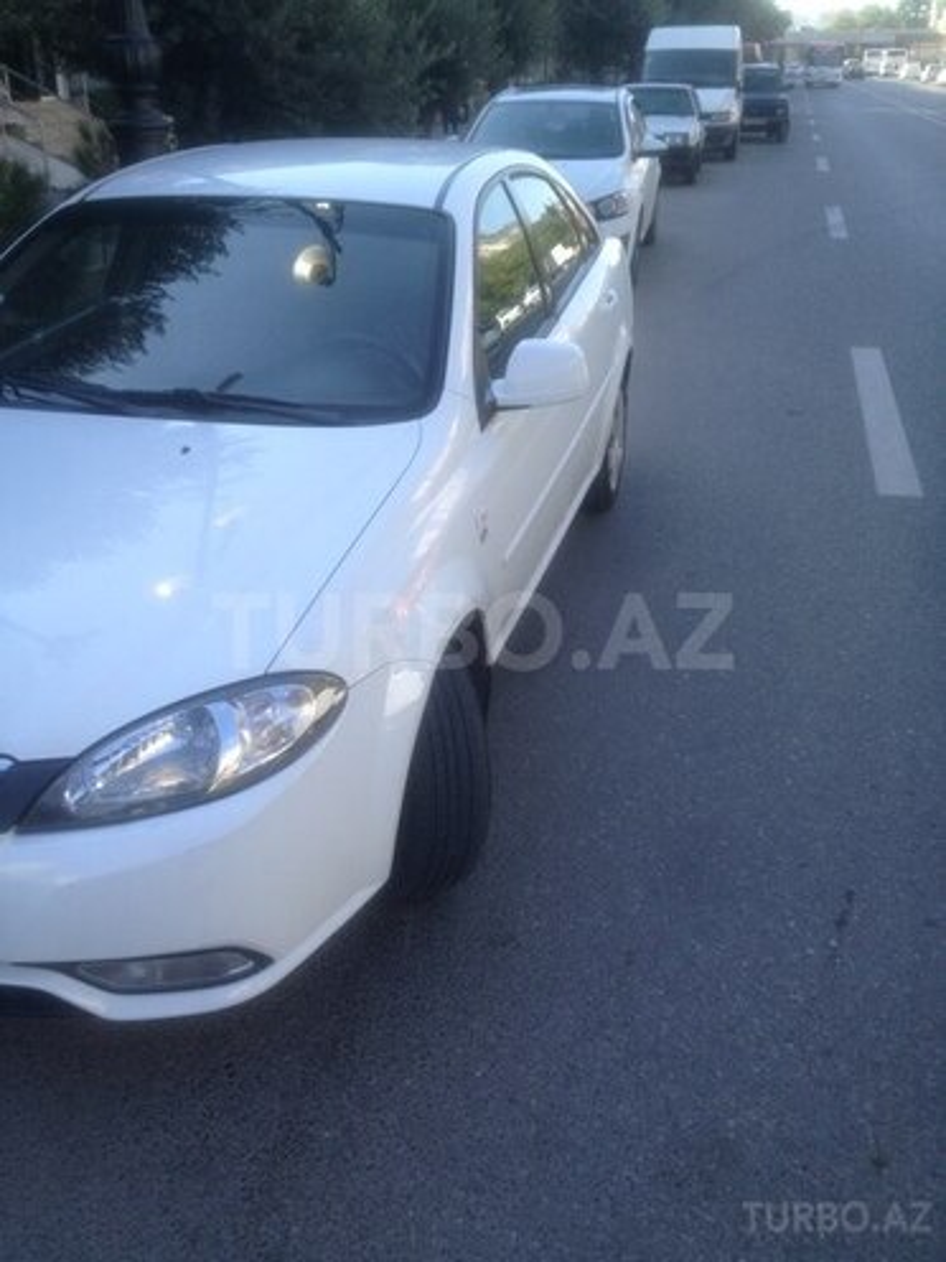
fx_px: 1275
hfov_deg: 40.7
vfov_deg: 52.6
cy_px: 631
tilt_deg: -28.9
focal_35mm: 35
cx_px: 473
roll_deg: +0.7
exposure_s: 1/442
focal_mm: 4.28
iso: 50
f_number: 2.4
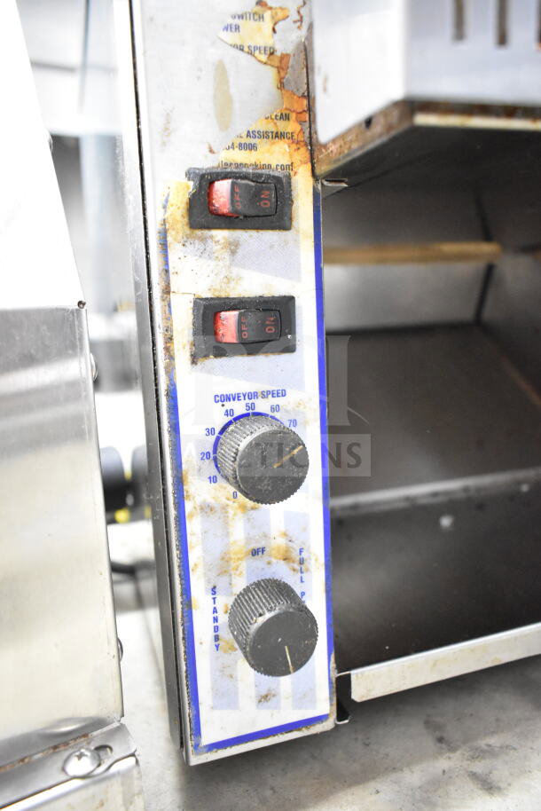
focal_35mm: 27
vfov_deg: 67.4
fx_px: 608
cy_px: 406
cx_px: 270
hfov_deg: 48.0
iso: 6400
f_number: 3.5
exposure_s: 1/30
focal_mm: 18
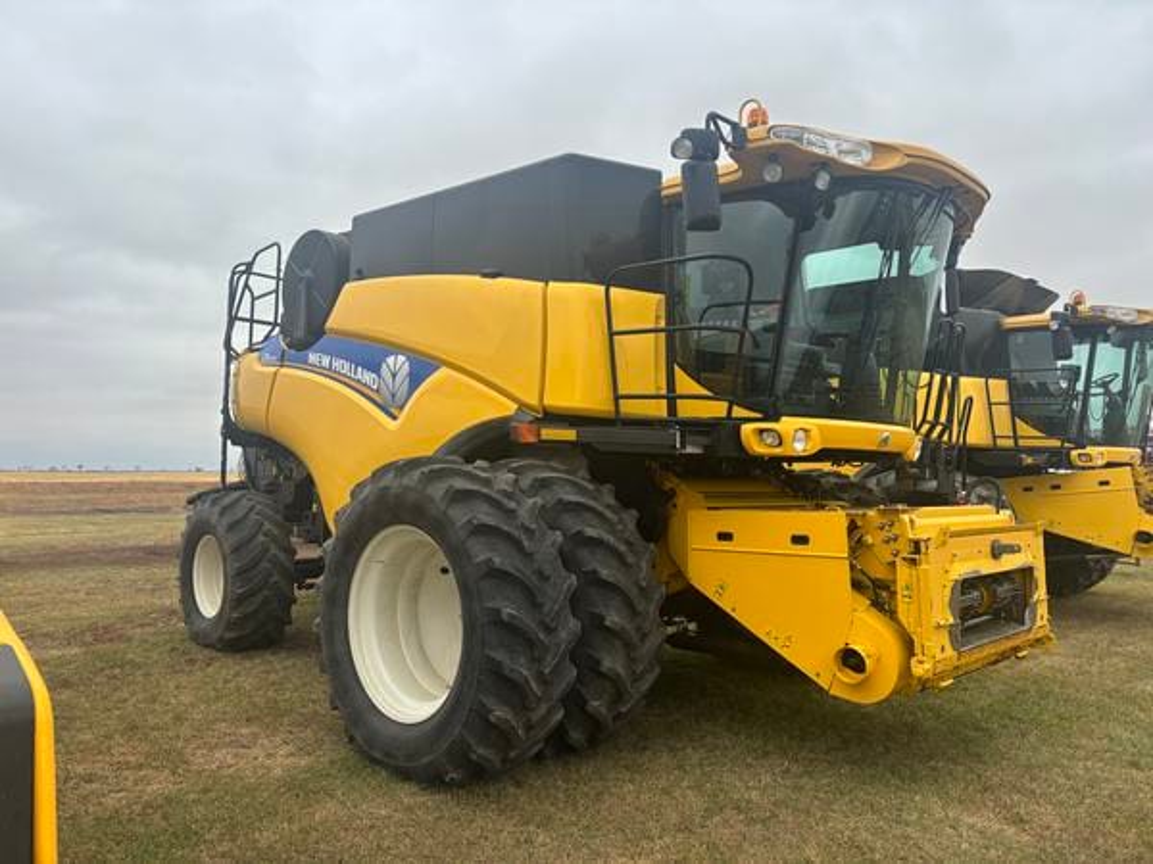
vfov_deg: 53.1
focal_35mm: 26
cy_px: 432
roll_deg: +0.6
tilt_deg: +3.4
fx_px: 866
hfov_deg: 67.3
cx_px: 576
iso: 50
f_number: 1.6
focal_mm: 5.96
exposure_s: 1/1220
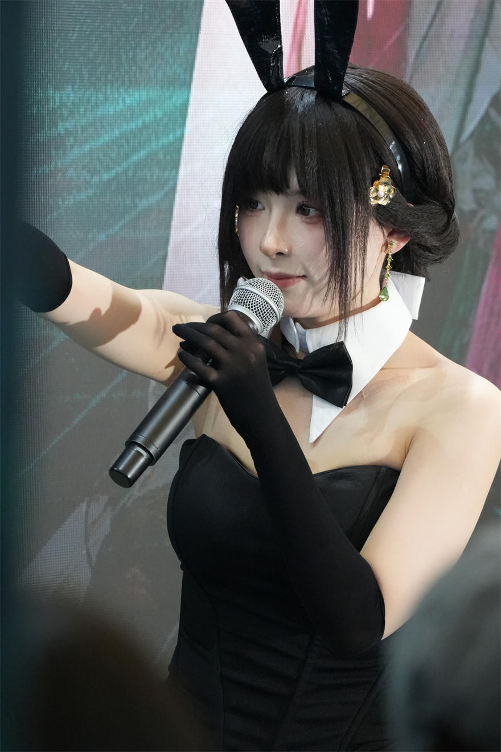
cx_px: 250
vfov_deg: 6.9
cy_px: 376
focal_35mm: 300
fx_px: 6262
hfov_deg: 4.6
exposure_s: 1/500
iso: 8000
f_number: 6.3
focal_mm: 200
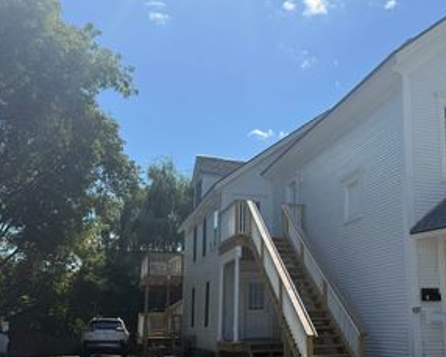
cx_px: 318
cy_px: 222
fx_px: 541
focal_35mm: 41
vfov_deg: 36.3
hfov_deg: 43.7
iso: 80
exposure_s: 1/3759
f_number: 1.78
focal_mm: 6.76
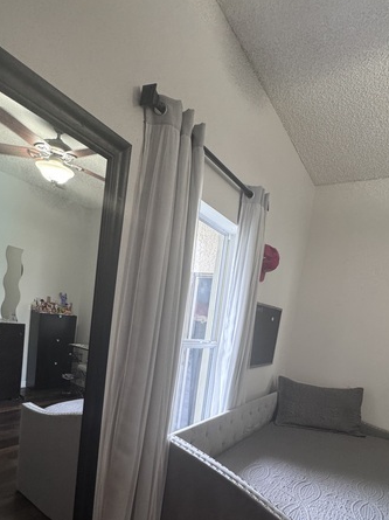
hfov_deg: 63.4
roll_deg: -7.5
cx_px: 192
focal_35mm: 21
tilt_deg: -6.7
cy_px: 356
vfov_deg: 76.0
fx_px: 315
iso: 400
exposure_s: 1/60
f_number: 2.2
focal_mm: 2.22
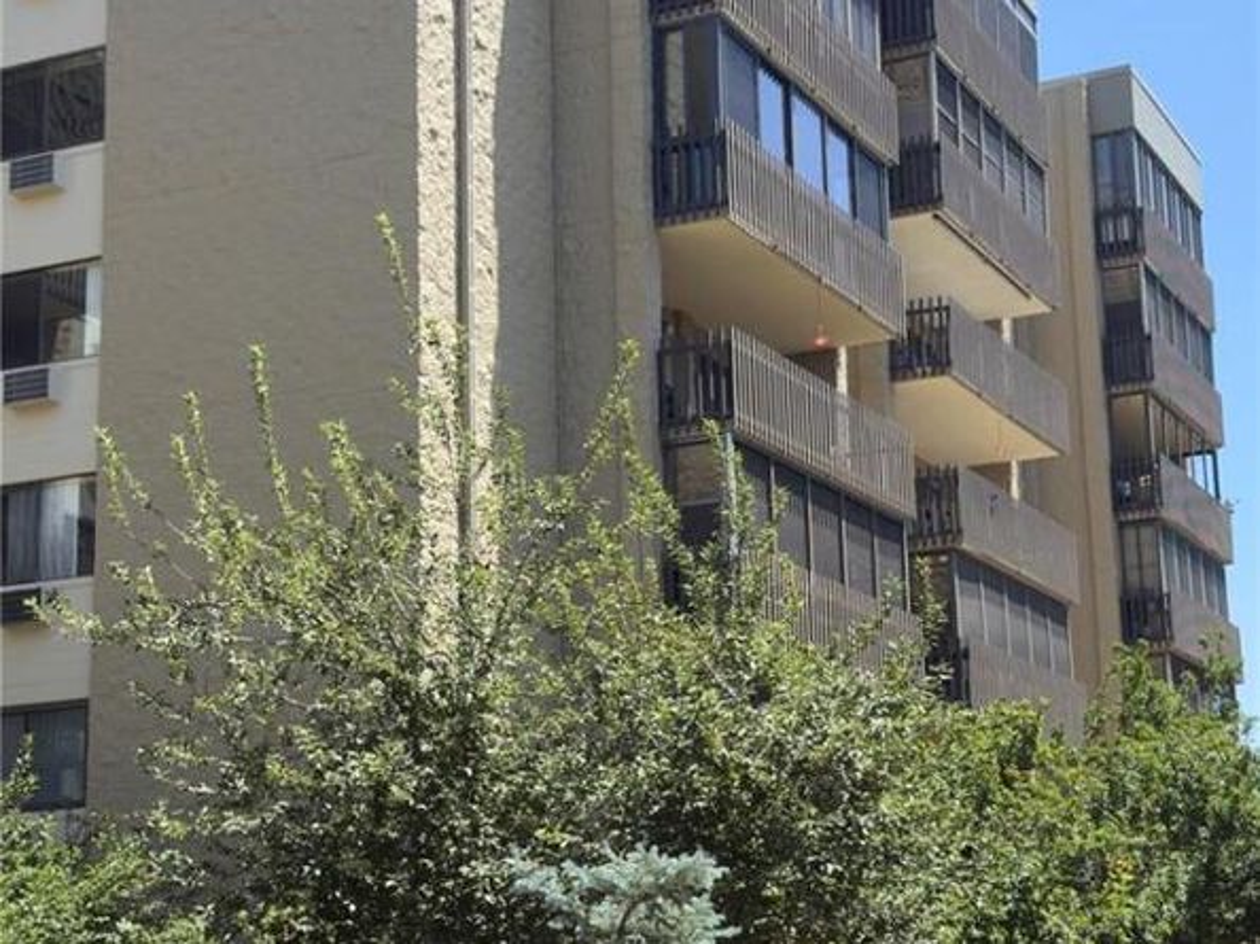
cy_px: 472
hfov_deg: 50.2
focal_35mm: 37
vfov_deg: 38.6
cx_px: 630
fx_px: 1346
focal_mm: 6.76
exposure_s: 1/2545
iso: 80
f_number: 1.78
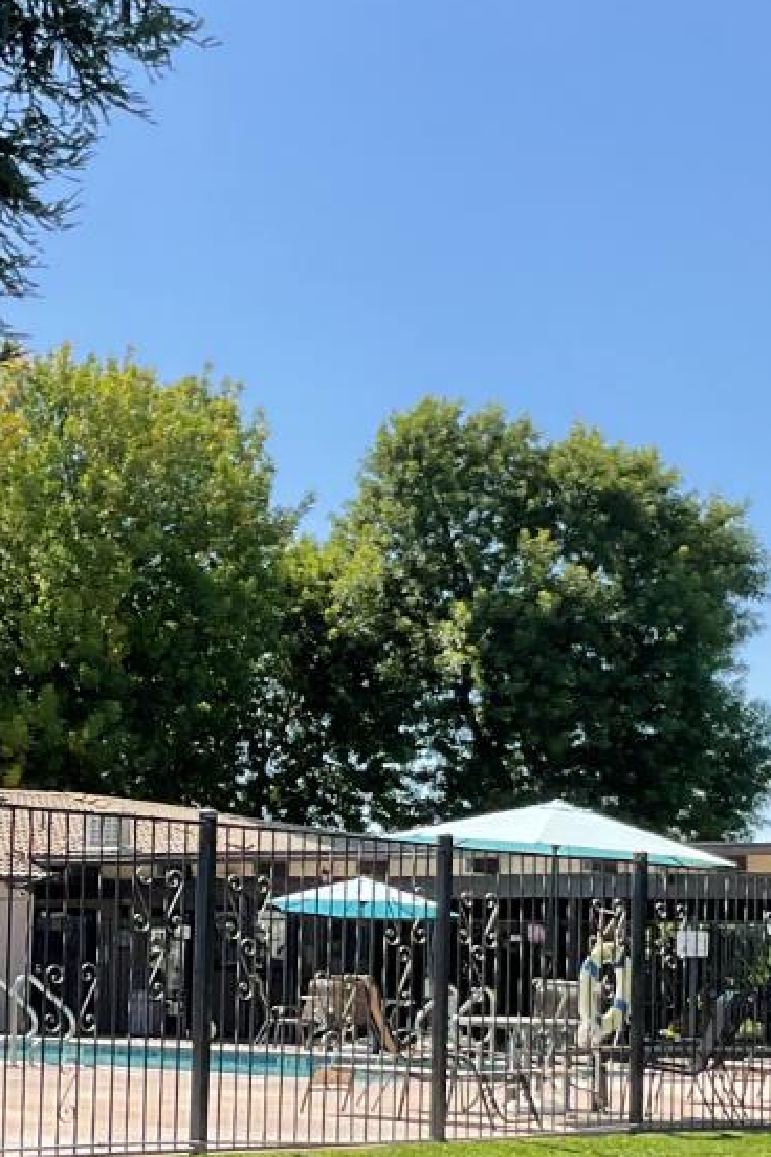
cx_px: 226
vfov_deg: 24.6
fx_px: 2634
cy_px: 814
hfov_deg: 16.6
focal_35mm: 82
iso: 16
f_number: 1.8
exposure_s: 1/1076
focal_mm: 3
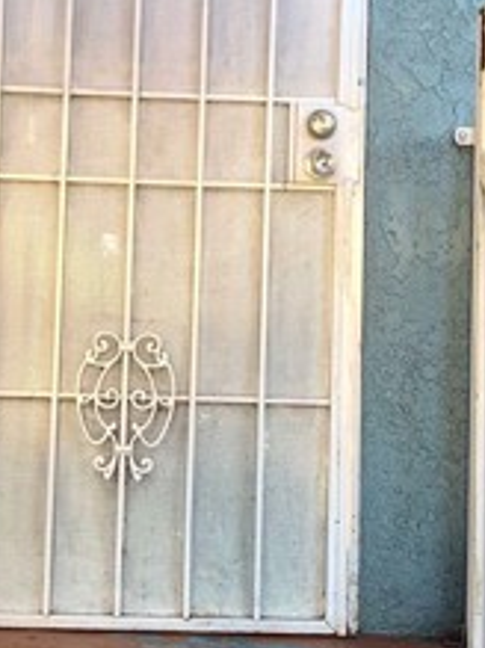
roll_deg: -3.4
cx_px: 174
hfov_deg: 19.3
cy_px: 204
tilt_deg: +4.3
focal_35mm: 76
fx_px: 1421
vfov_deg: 25.5
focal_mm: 4.25
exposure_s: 1/122
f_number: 1.8
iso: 25
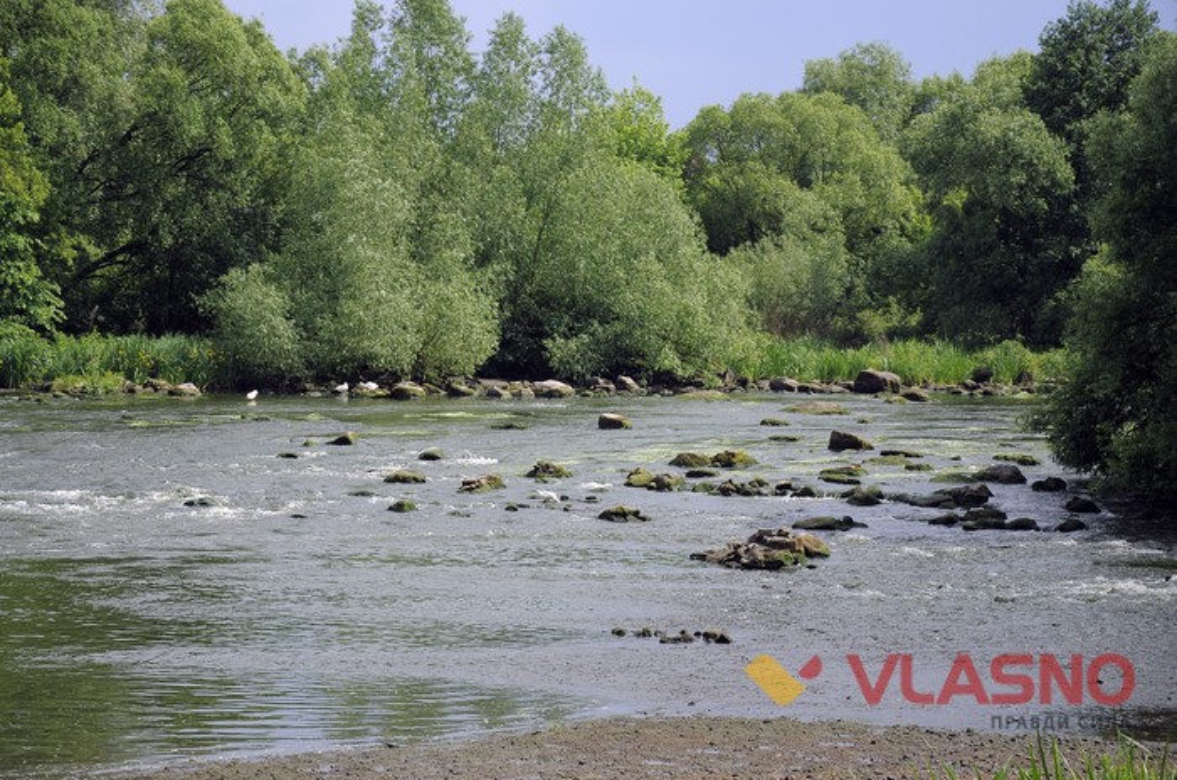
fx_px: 3231
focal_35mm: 99
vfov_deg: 13.8
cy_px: 390
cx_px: 588
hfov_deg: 20.6
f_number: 5.3
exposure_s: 1/320
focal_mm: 66
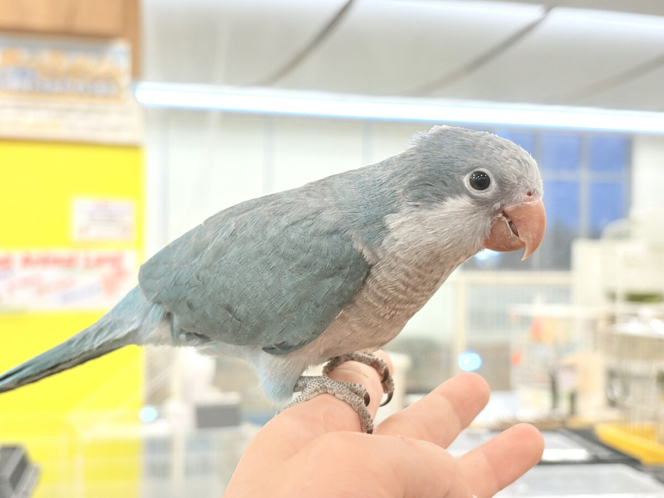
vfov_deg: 28.0
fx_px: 997
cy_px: 249
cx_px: 332
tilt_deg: -0.3
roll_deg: +0.2
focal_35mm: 52
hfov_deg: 36.8
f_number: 1.6
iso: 40
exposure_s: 1/50
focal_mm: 5.96
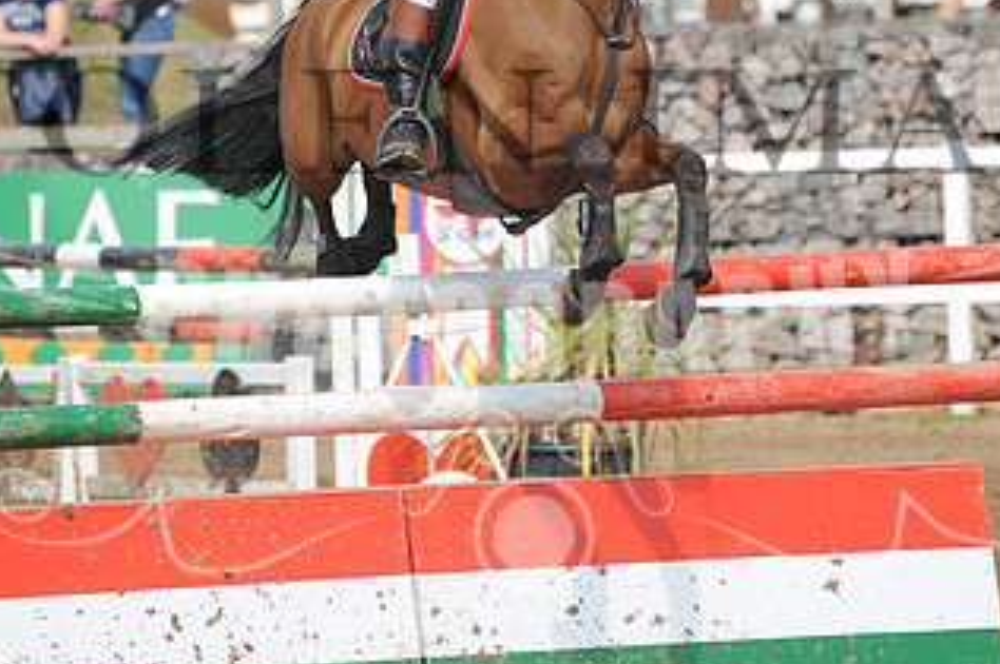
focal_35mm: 441
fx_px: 12237
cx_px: 535
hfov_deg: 4.7
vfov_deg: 3.1
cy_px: 85
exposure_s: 1/1250
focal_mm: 240
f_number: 5.6
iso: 320
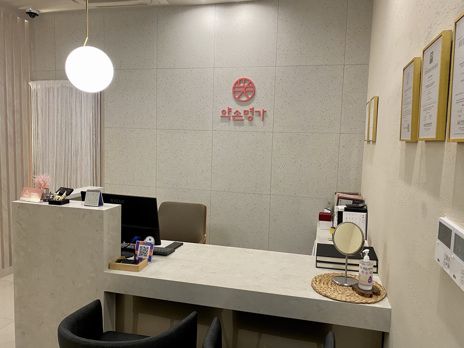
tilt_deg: -5.1
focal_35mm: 26
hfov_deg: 67.3
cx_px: 232
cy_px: 174
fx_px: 349
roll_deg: -2.1
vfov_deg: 53.1
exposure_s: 1/60
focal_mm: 4.25
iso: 125
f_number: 1.8
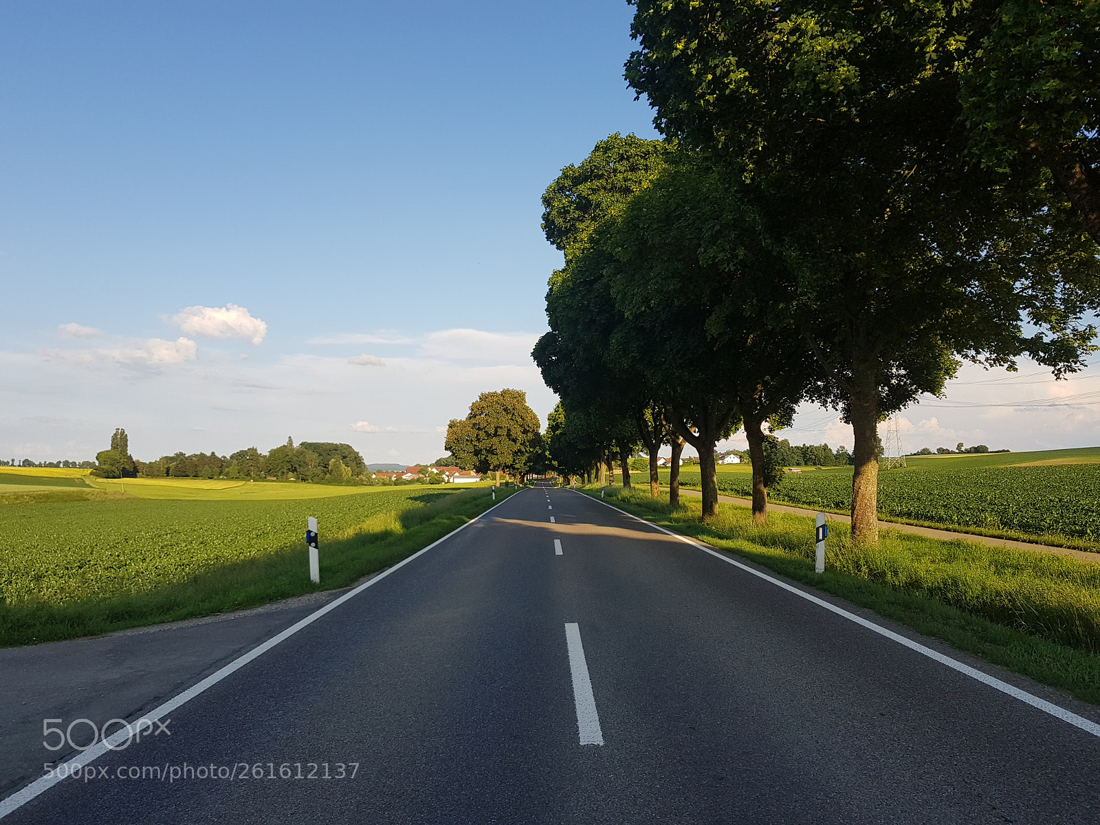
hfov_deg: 67.3
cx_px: 550
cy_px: 412
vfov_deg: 53.1
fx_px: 826
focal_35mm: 26
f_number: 1.7
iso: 40
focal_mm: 4.2
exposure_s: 1/1324
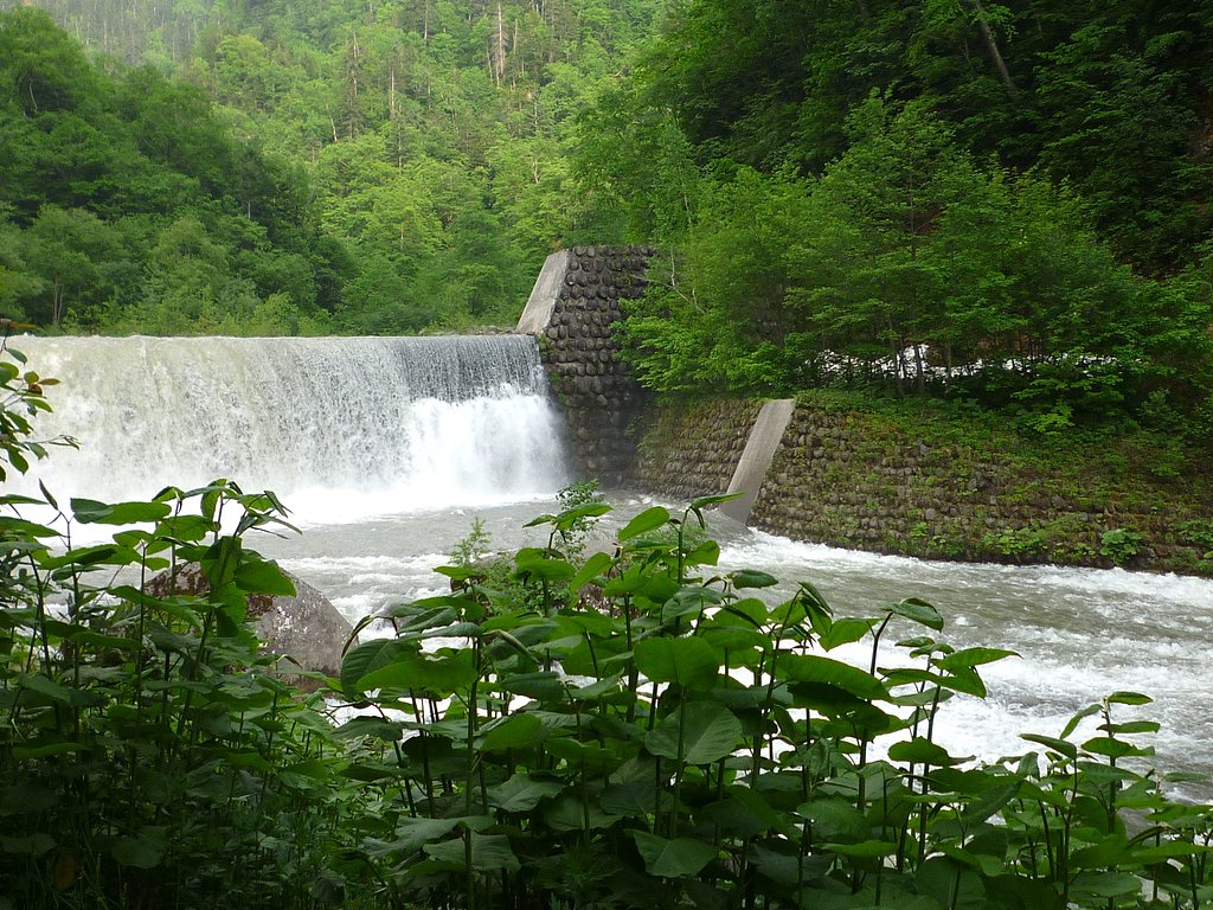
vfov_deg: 34.3
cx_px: 606
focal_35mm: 42
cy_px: 455
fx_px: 1472
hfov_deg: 44.8
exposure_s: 1/250
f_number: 2.9
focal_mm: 4.7
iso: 100
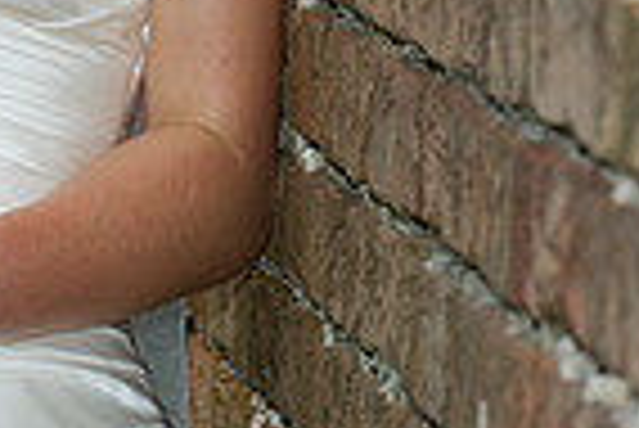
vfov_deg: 2.9
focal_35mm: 473
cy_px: -320
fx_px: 8404
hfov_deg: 4.3
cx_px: -9
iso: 400
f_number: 5
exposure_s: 1/250
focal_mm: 116
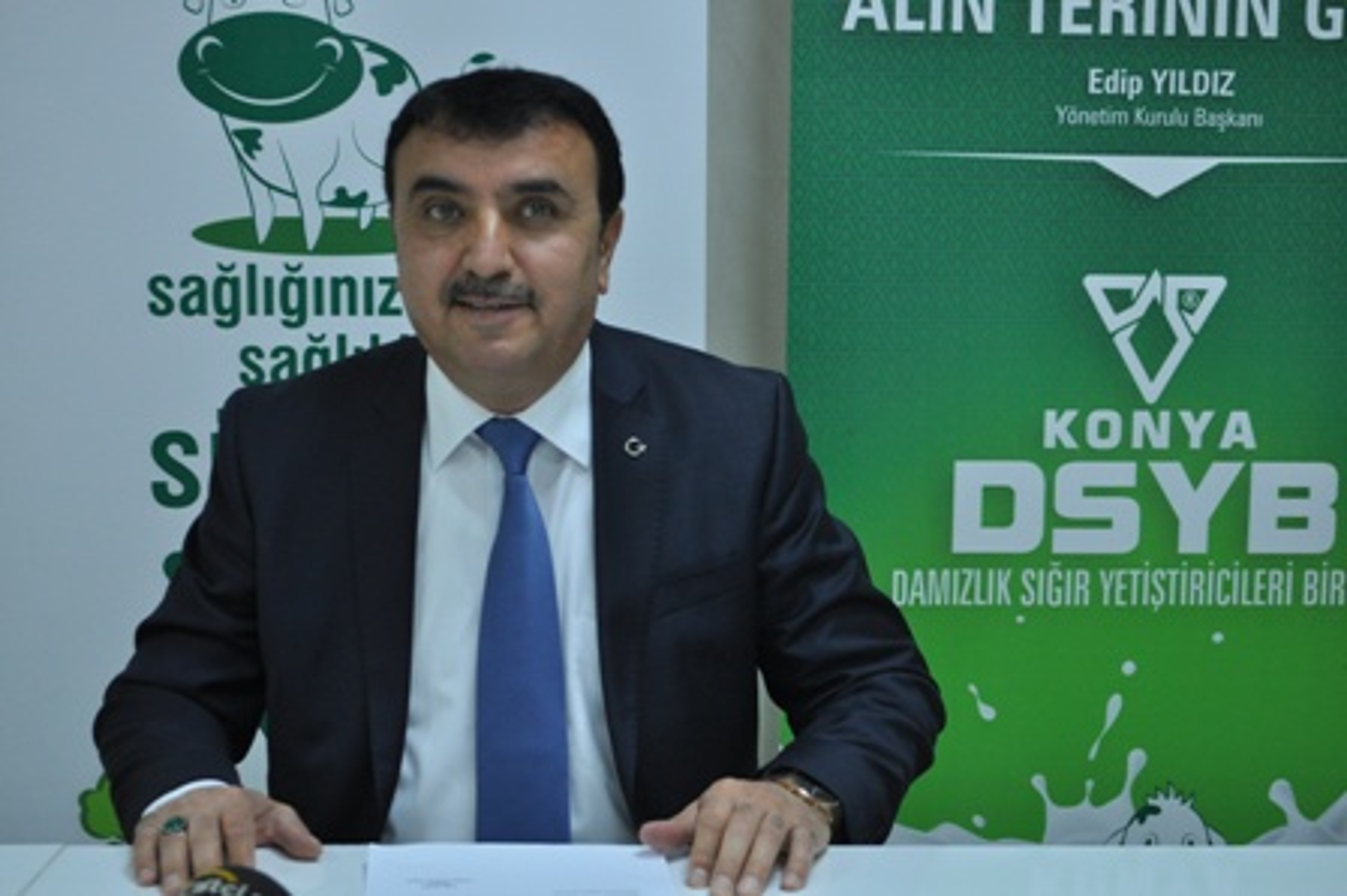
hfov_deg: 36.9
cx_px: 674
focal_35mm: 54
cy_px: 448
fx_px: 2019
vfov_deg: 25.0
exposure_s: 1/50
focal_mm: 36
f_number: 5
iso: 800
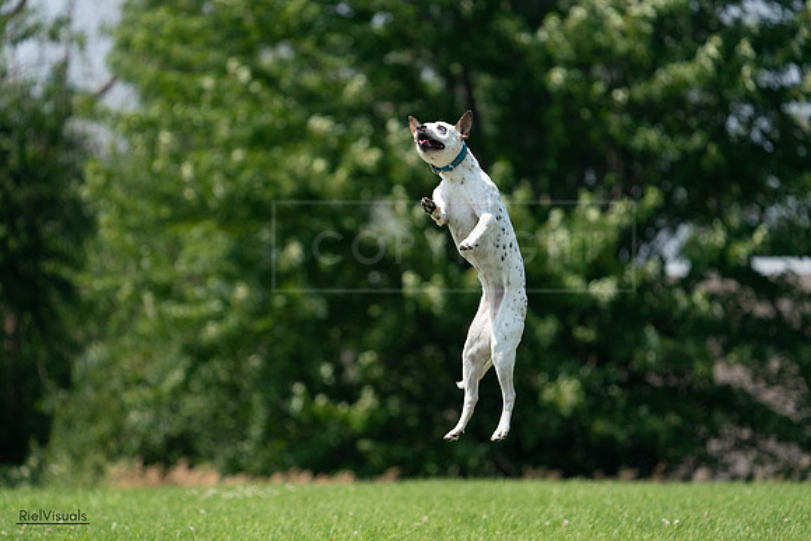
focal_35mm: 379
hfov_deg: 5.4
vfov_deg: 3.6
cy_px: 270
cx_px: 406
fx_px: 8540
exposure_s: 1/4000
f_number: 6.3
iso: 1250
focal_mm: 379
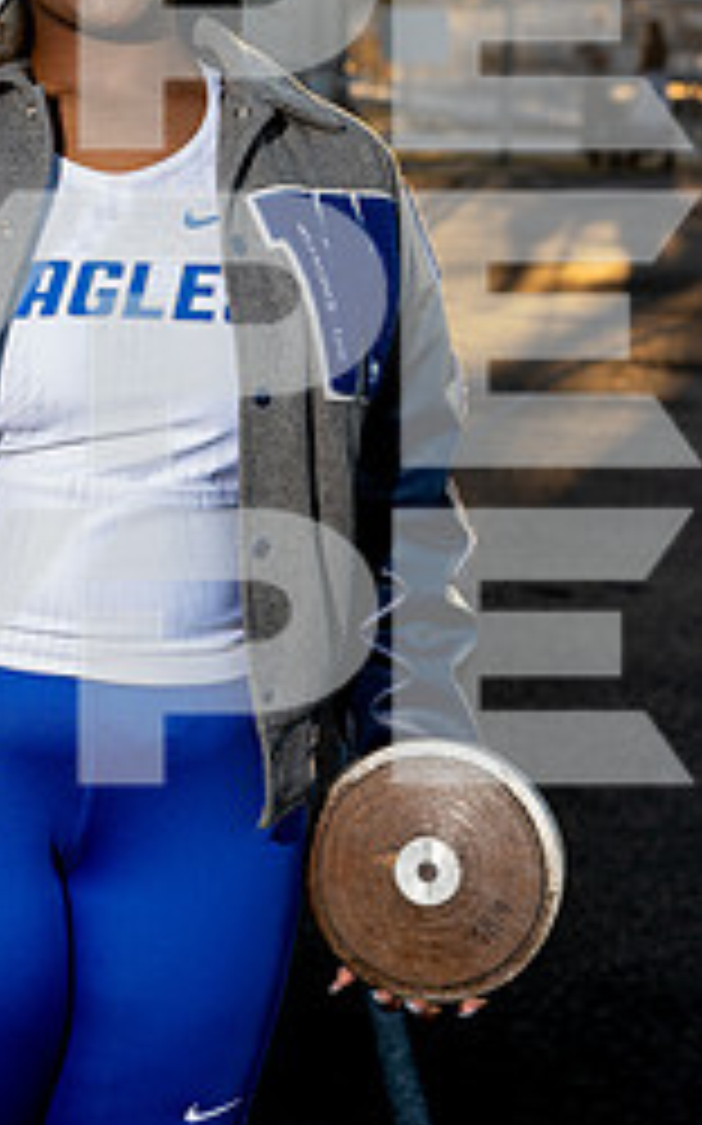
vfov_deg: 20.5
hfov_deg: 12.8
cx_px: 36
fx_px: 3095
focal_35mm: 101
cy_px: 333
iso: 64
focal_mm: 55
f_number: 4.5
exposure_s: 1/200
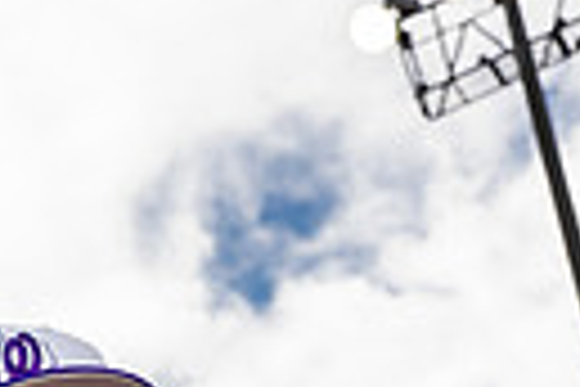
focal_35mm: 153
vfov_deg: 8.2
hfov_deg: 13.4
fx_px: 2465
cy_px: 945
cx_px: 130
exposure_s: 1/200
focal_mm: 44
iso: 100
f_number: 8
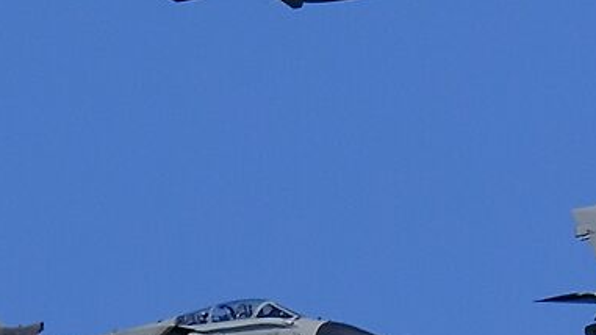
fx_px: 27030
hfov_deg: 1.3
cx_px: 845
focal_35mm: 1711
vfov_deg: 0.7
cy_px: 321
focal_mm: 172.4
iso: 400
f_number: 7.1
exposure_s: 1/2000
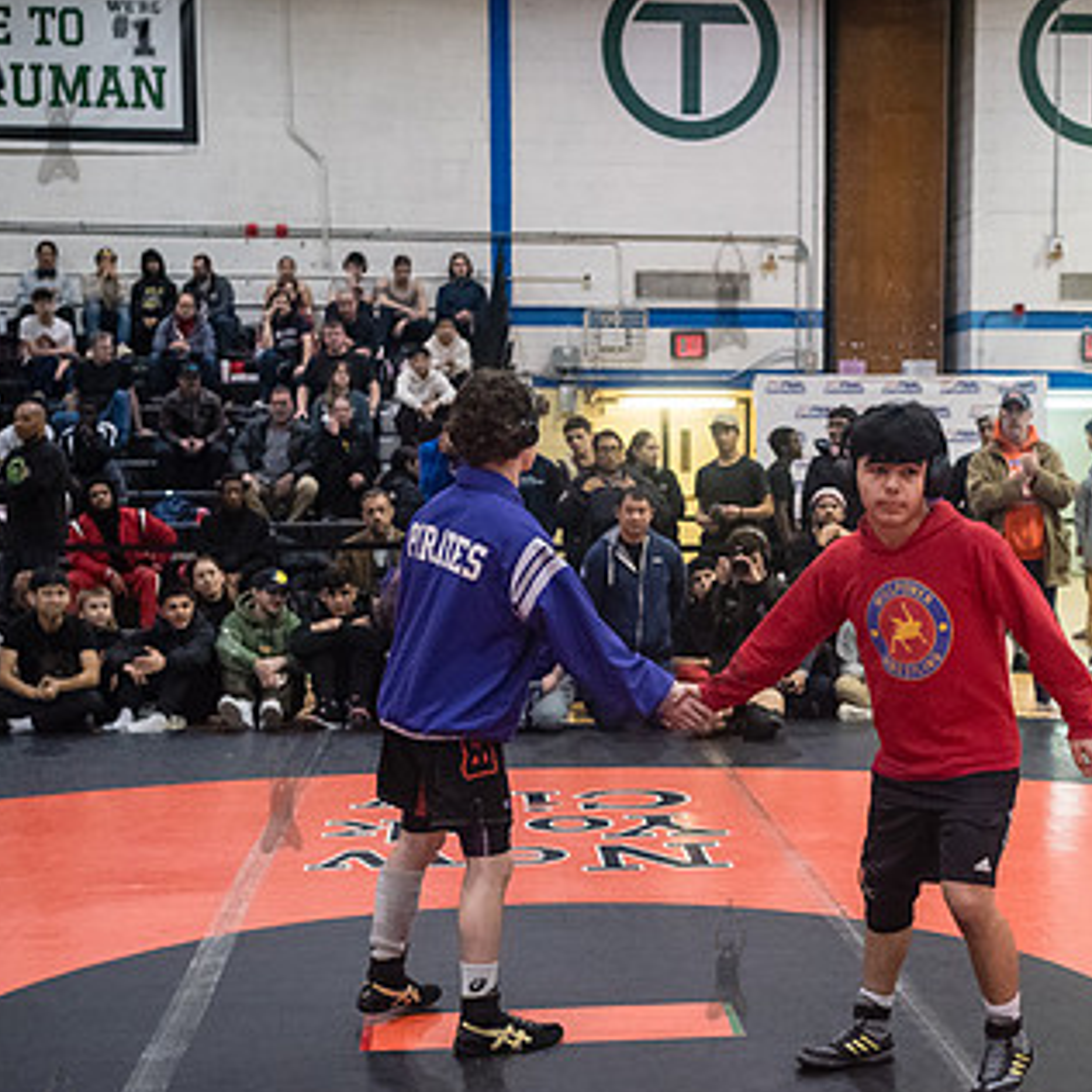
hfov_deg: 30.3
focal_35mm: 56
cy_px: 624
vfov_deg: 30.5
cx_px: 726
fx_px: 1999
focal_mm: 35
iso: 8000
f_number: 4
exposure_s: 1/400
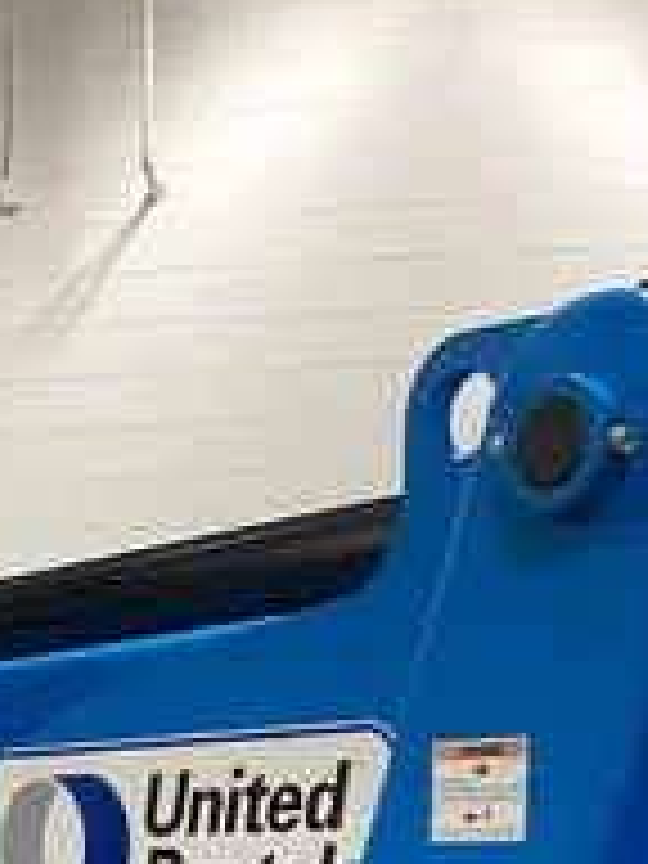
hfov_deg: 13.4
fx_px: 2671
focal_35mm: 107
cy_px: 1159
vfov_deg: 17.2
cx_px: -153
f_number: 1.8
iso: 250
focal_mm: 3.99
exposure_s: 1/60
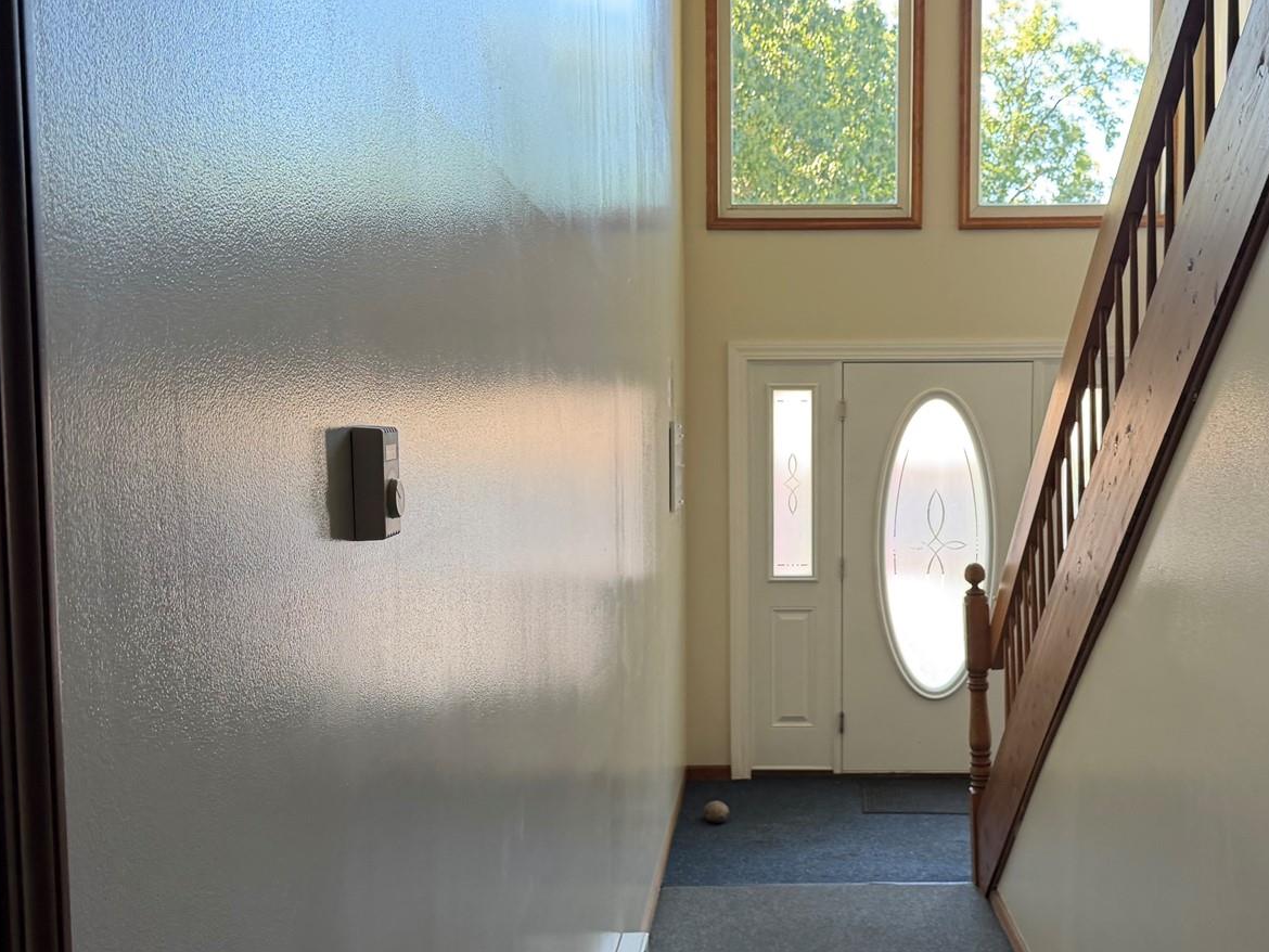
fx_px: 1540
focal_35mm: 42
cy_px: 589
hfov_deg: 44.5
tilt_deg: -3.9
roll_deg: -0.8
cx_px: 765
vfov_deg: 34.2
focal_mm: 6.76
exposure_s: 1/112
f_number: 1.78
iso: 200
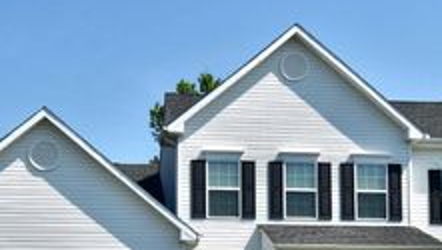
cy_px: 280
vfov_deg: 16.5
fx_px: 833
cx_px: 228
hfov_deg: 29.7
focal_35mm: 71
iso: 100
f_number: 9
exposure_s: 1/320
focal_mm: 20
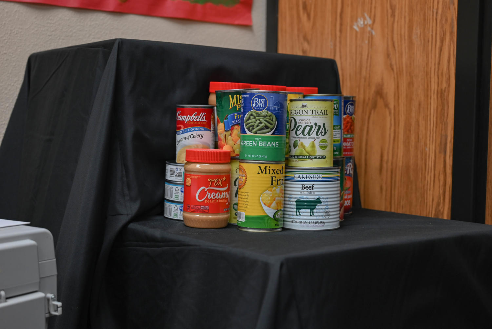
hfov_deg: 41.9
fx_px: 643
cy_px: 164
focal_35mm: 47
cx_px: 246
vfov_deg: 28.7
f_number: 4
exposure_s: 1/40
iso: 500
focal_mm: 47
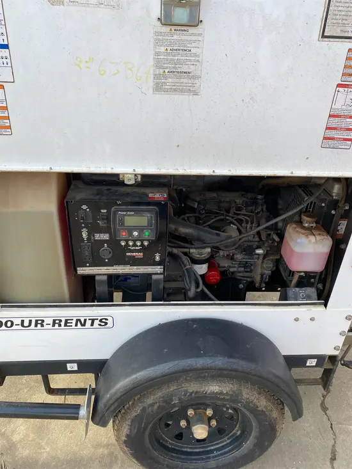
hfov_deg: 53.1
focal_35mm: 26
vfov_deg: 67.3
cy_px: 234
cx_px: 176
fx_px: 352
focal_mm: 4.25
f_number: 1.8
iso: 32
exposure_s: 1/489
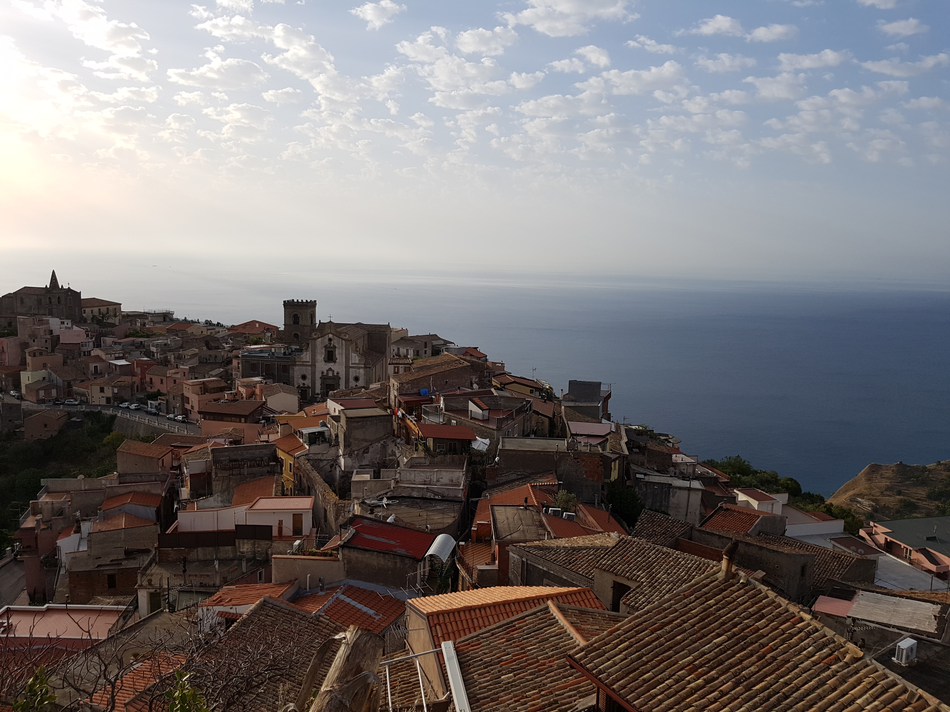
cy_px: 356
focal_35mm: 26
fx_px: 714
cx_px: 475
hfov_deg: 67.3
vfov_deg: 53.1
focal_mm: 4.2
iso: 50
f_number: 1.7
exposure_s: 1/2696
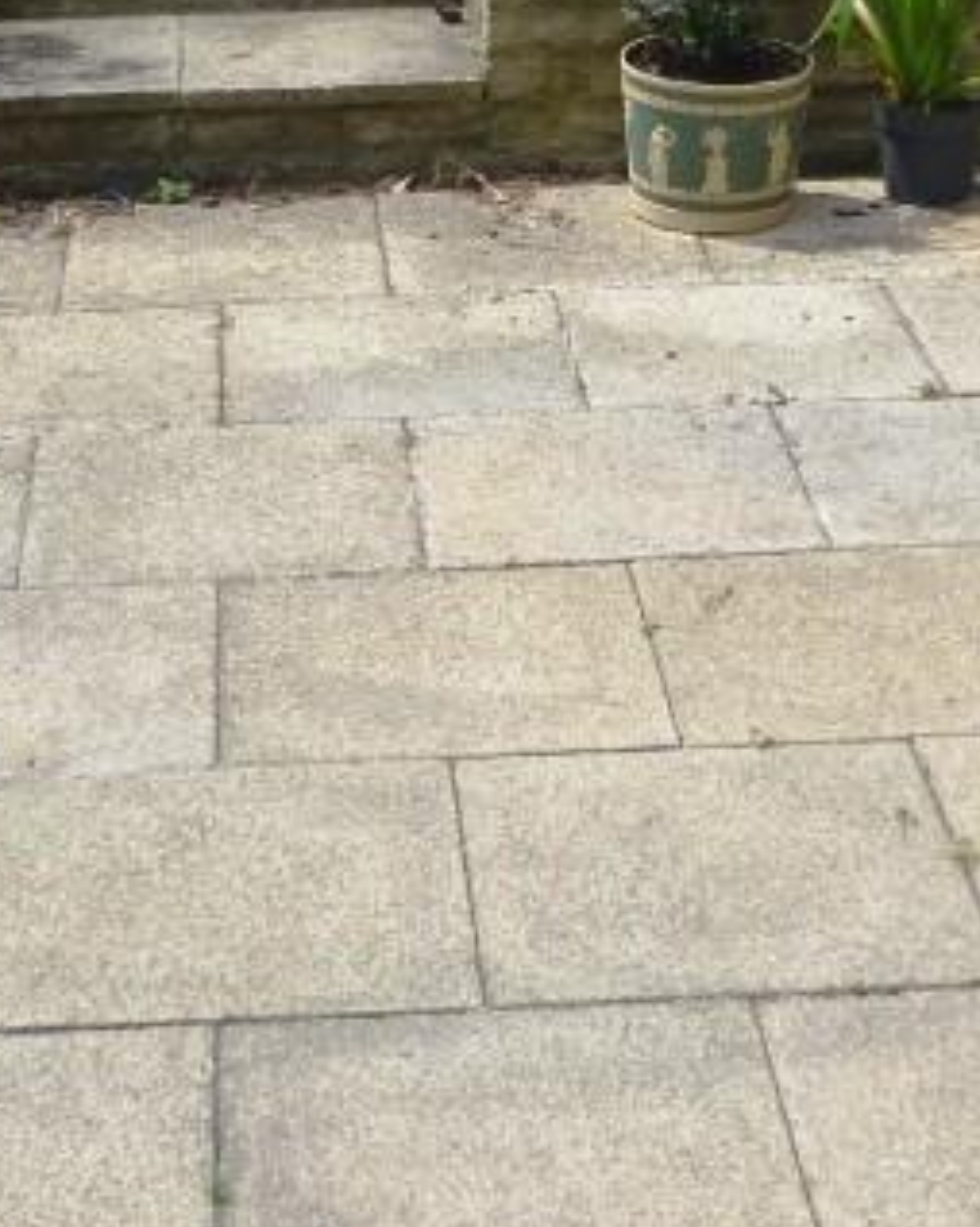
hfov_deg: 17.4
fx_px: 3194
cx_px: 436
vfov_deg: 21.4
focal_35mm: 88
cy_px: 224
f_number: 2.8
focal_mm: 5
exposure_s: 1/800
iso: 80
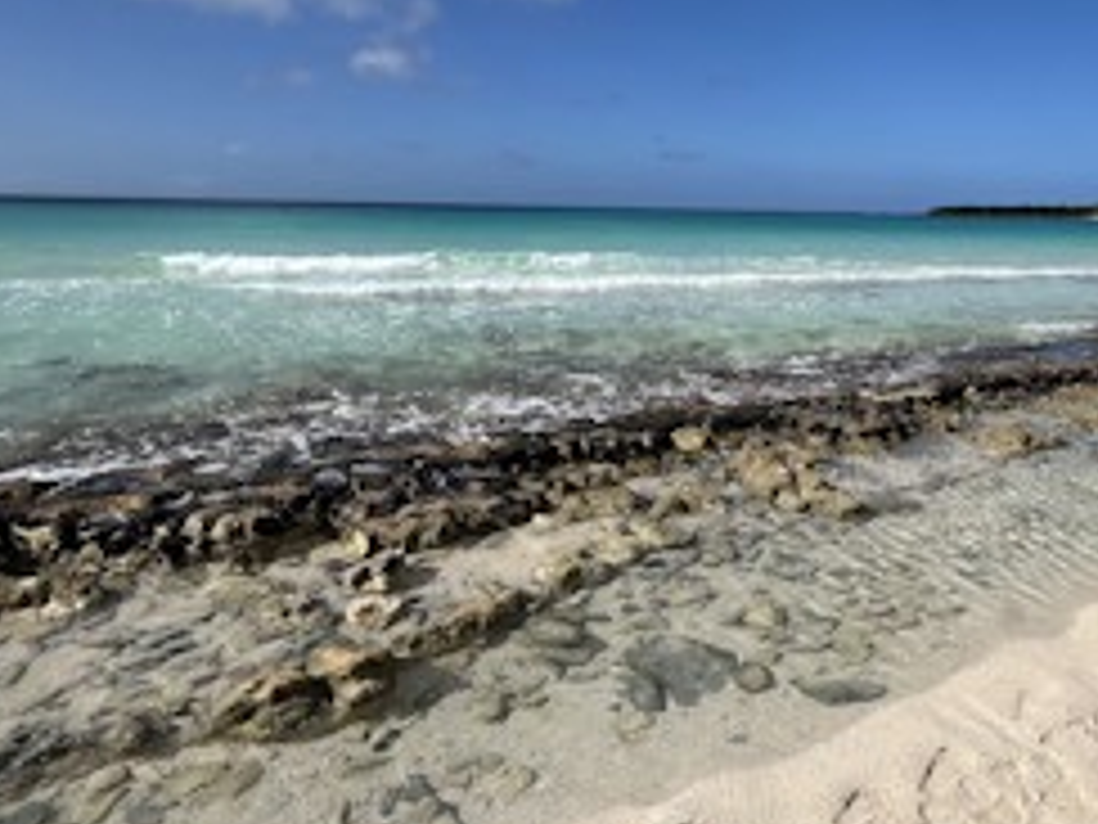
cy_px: 356
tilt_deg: -9.6
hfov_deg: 69.2
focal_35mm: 24
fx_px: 761
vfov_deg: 56.6
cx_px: 747
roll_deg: -0.8
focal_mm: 1.57
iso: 32
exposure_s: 1/3125
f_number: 1.8
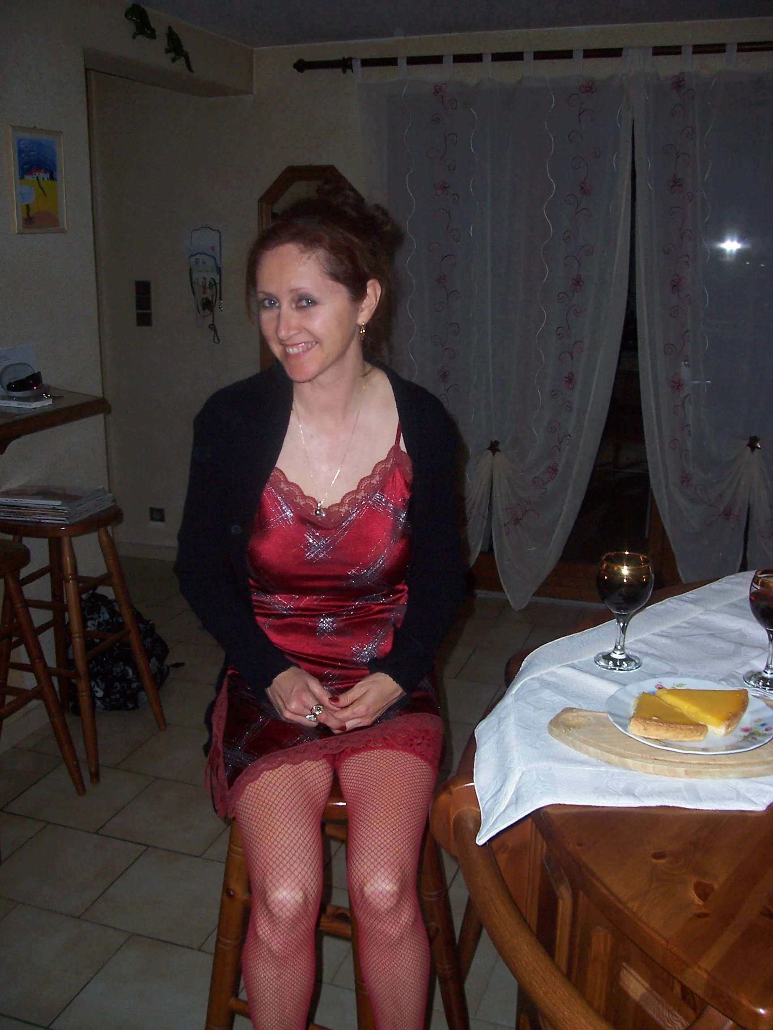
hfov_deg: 41.8
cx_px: 386
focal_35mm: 34
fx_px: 1012
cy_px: 515
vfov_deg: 54.0
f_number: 2.7
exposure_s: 1/60
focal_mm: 5.6
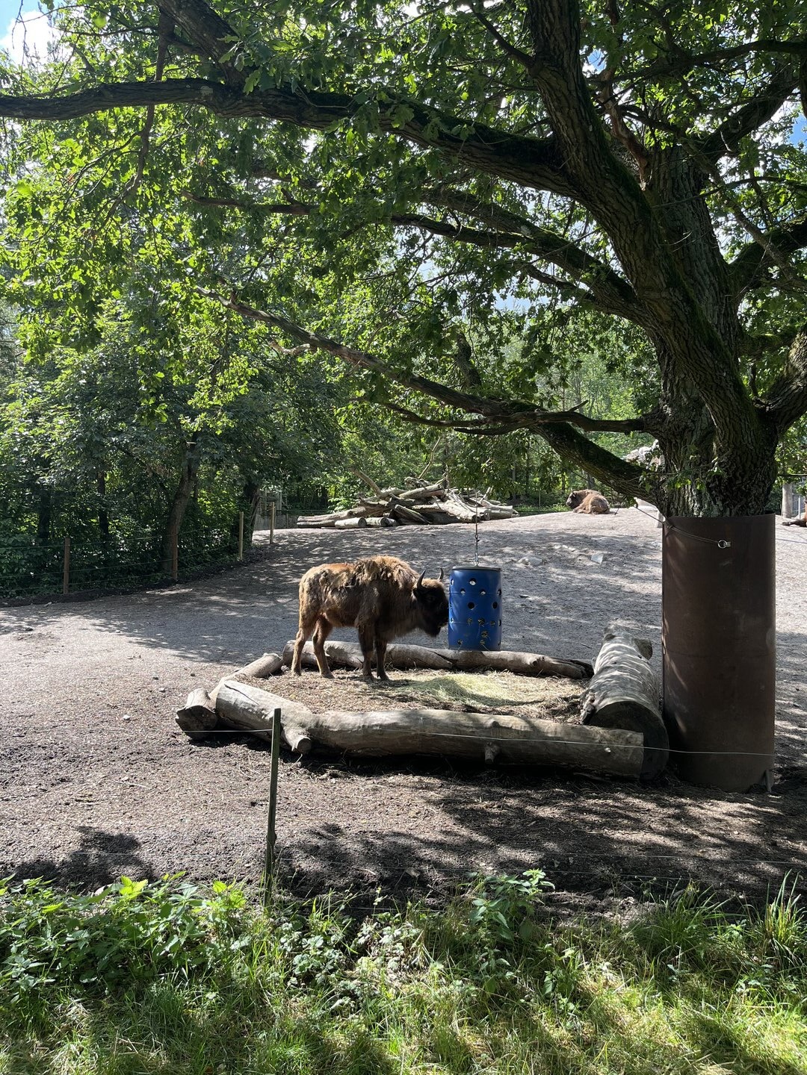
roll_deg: -1.2
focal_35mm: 26
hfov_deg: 53.1
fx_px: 808
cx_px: 404
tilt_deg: +2.7
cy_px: 538
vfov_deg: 67.3
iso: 50
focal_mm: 5.1
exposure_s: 1/504
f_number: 1.6
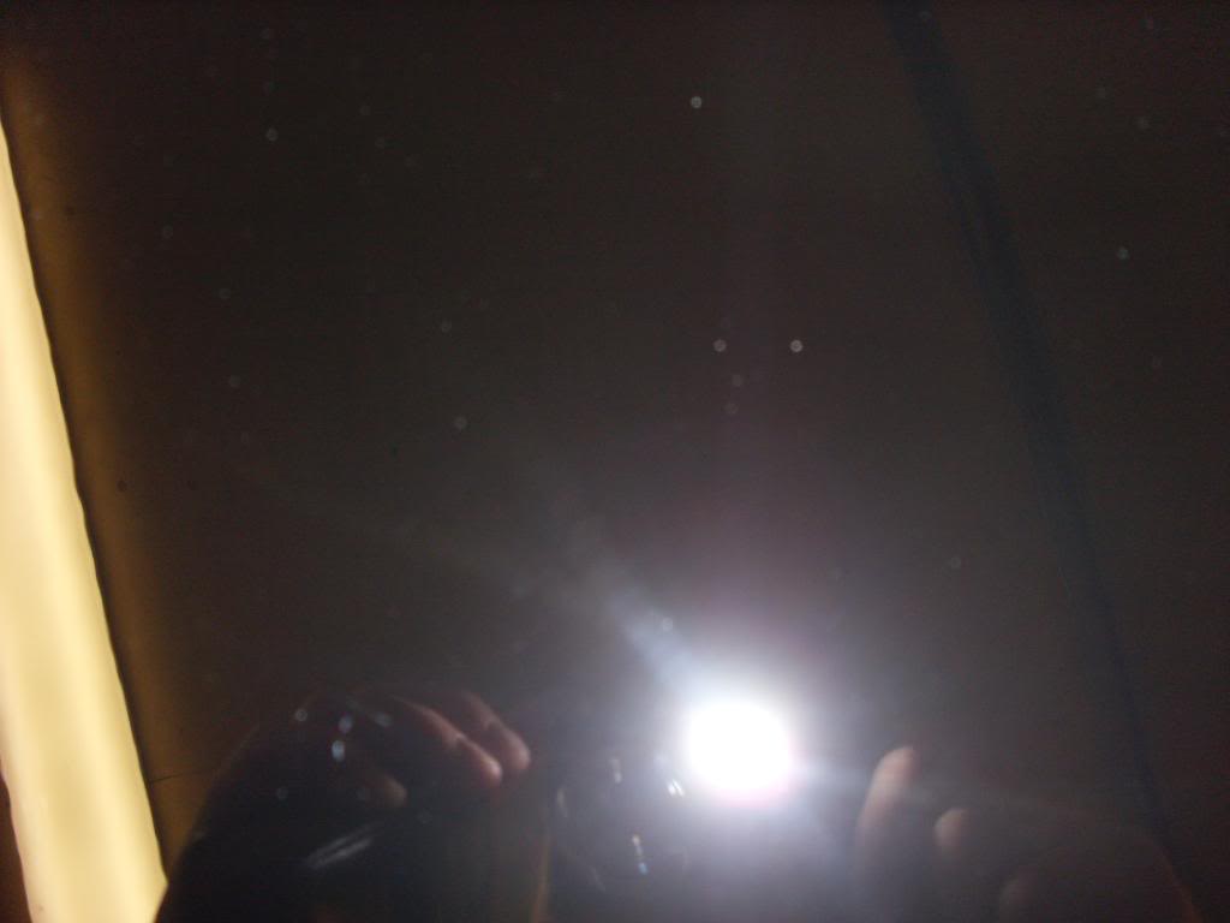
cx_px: 615
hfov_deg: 49.0
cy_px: 462
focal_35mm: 38
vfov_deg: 37.7
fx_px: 1350
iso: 100
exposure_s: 1/45
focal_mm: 6.3
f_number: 3
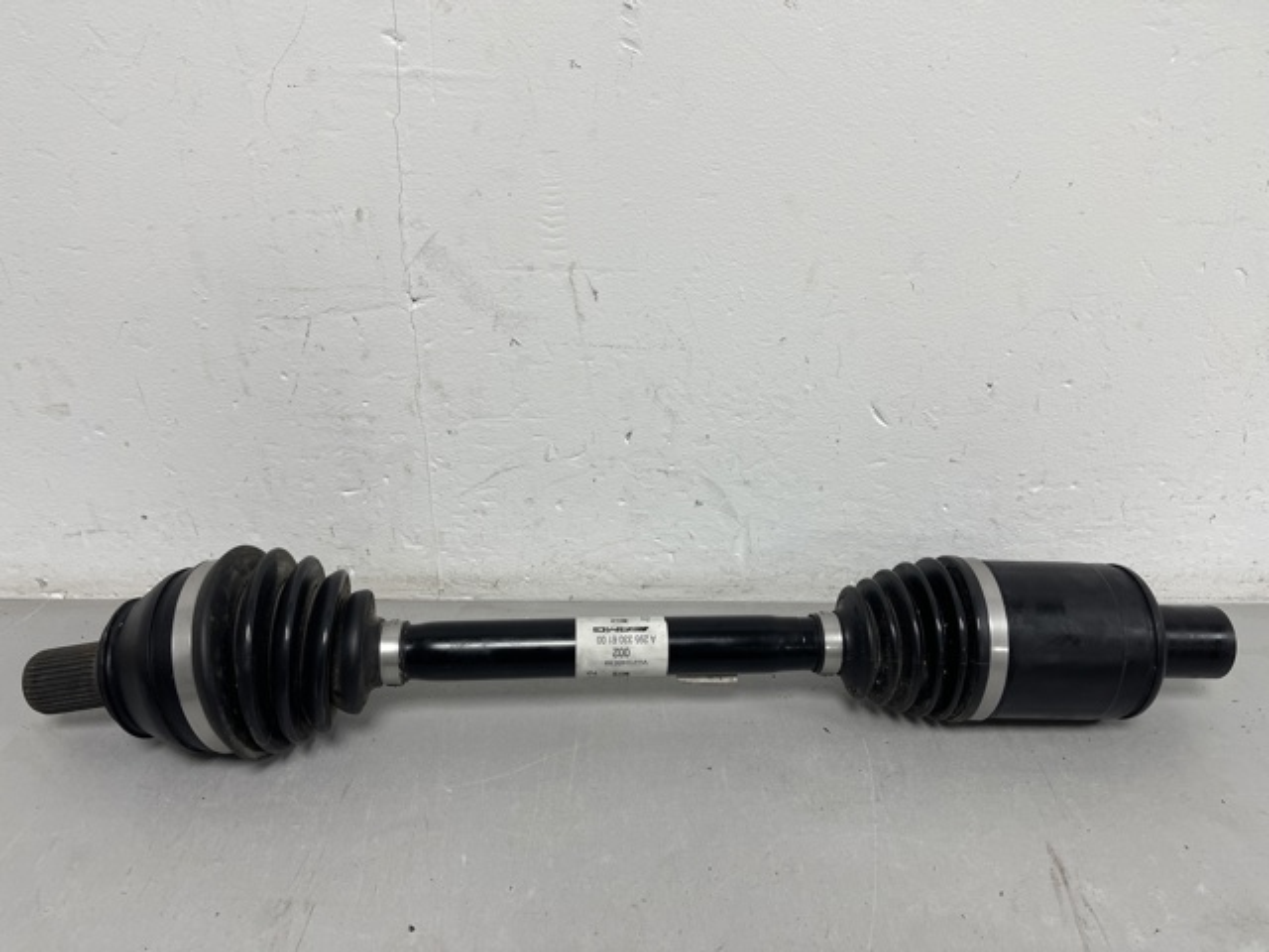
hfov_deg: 69.4
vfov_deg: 54.9
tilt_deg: -29.2
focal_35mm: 25
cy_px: 476
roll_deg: -1.6
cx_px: 634
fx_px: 916
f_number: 1.6
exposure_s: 1/100
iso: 64
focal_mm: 5.1
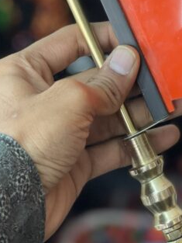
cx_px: 184
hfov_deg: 11.0
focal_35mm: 133
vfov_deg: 14.7
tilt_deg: -6.0
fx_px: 932
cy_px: 20
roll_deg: +0.5
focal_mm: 6
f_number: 2
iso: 160
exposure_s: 1/100
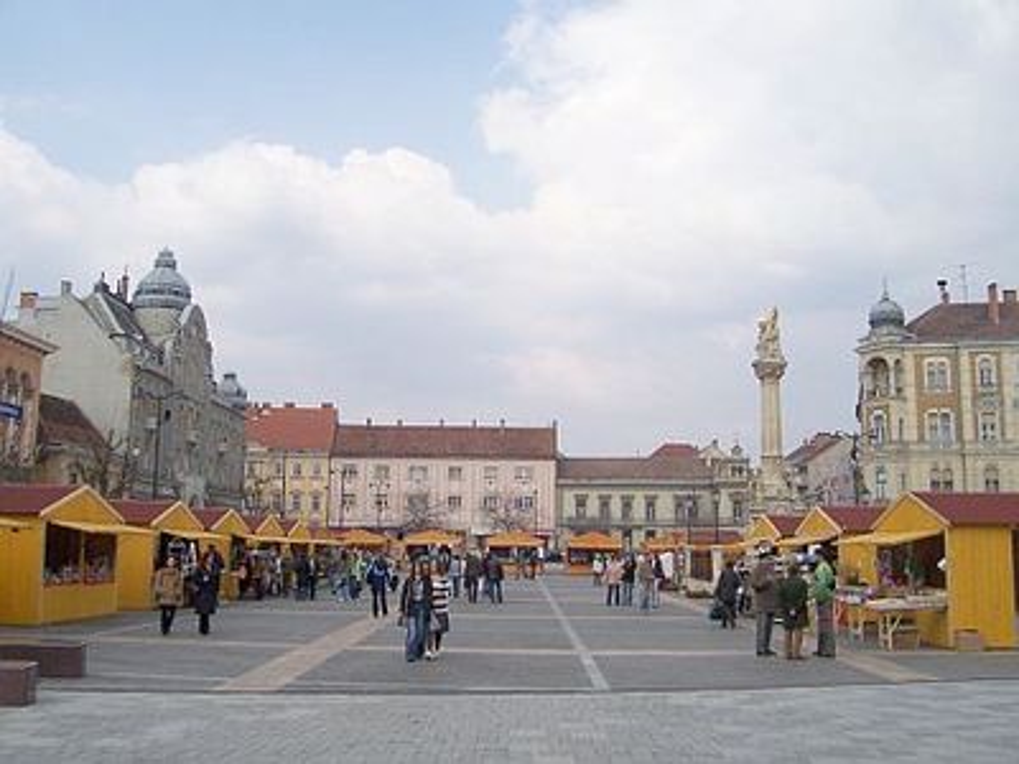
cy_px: 382
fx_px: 1001
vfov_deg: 41.8
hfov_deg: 54.0
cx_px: 510
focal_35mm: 34
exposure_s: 1/500
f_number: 5.6
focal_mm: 5.6
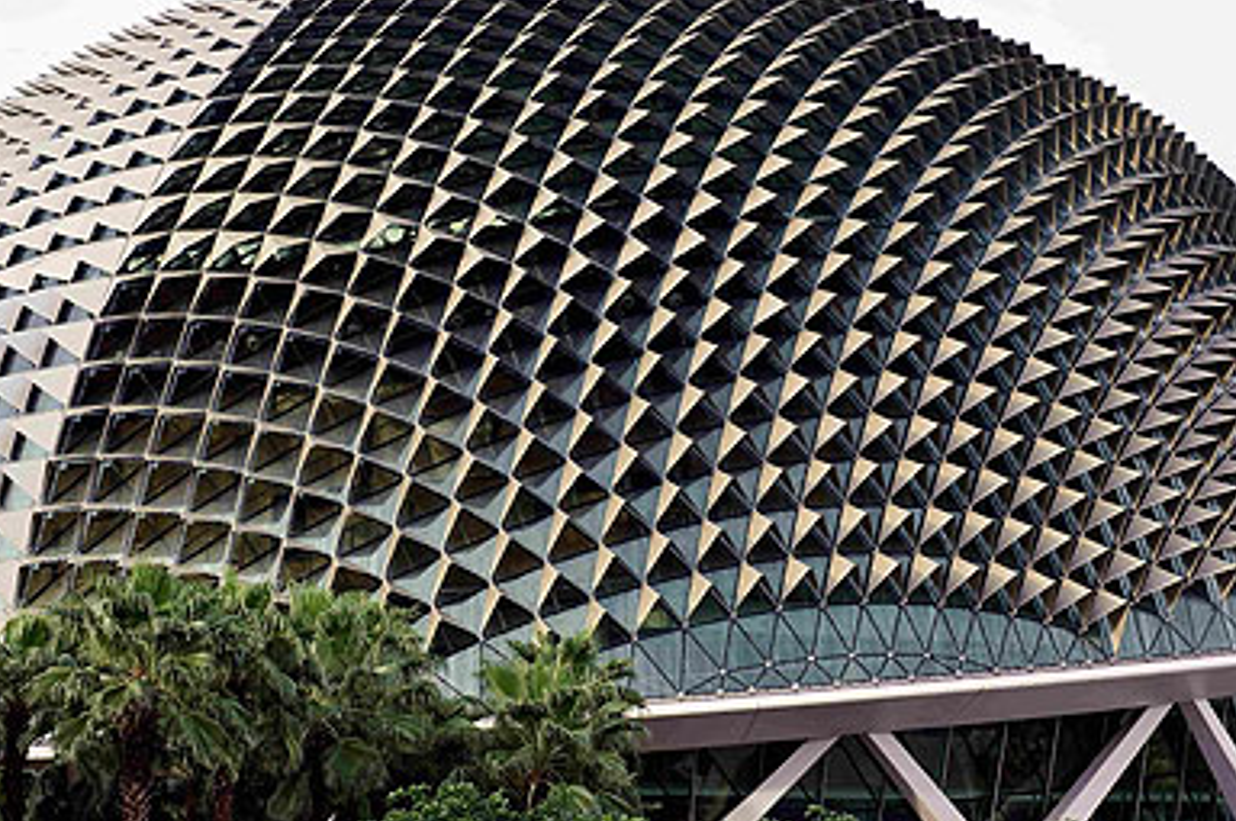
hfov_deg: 24.8
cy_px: 401
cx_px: 705
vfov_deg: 16.6
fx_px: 2812
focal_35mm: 82
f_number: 5.6
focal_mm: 70
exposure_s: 1/125
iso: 200
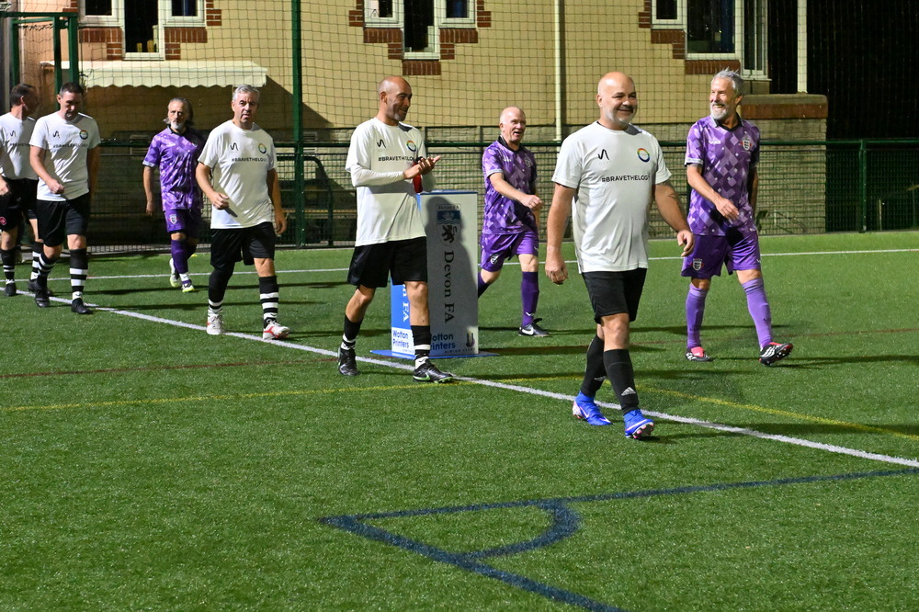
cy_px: 306
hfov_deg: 20.6
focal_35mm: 99
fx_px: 2526
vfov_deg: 13.8
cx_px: 460
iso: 8000
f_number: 4.5
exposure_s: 1/400
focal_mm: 66
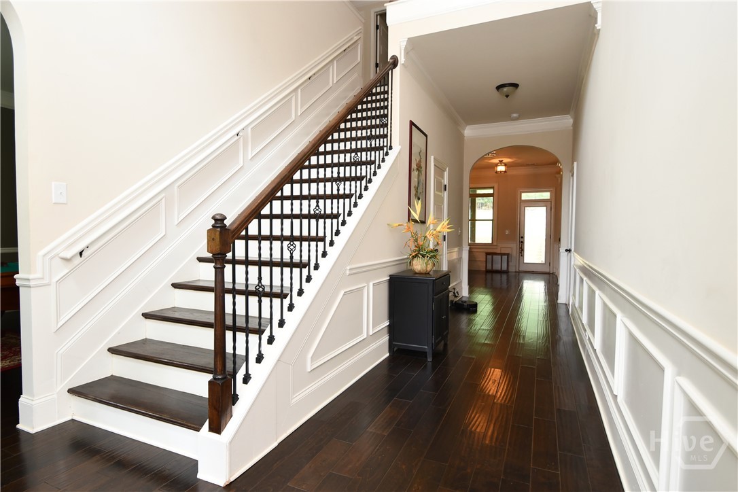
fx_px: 307
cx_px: 369
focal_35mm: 15
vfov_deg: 77.3
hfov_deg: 100.4
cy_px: 246
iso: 400
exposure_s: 1/60
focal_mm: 10
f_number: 4
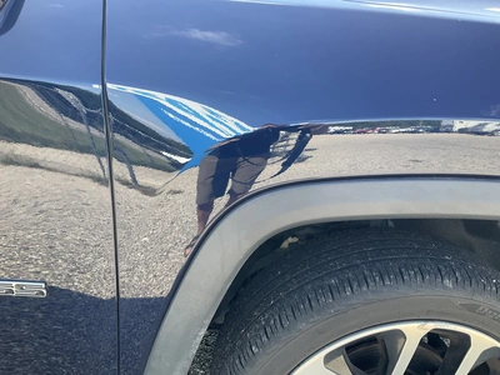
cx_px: 250
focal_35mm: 29
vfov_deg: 48.2
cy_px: 188
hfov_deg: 61.7
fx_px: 419
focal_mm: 3
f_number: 1.8
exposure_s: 1/122
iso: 25
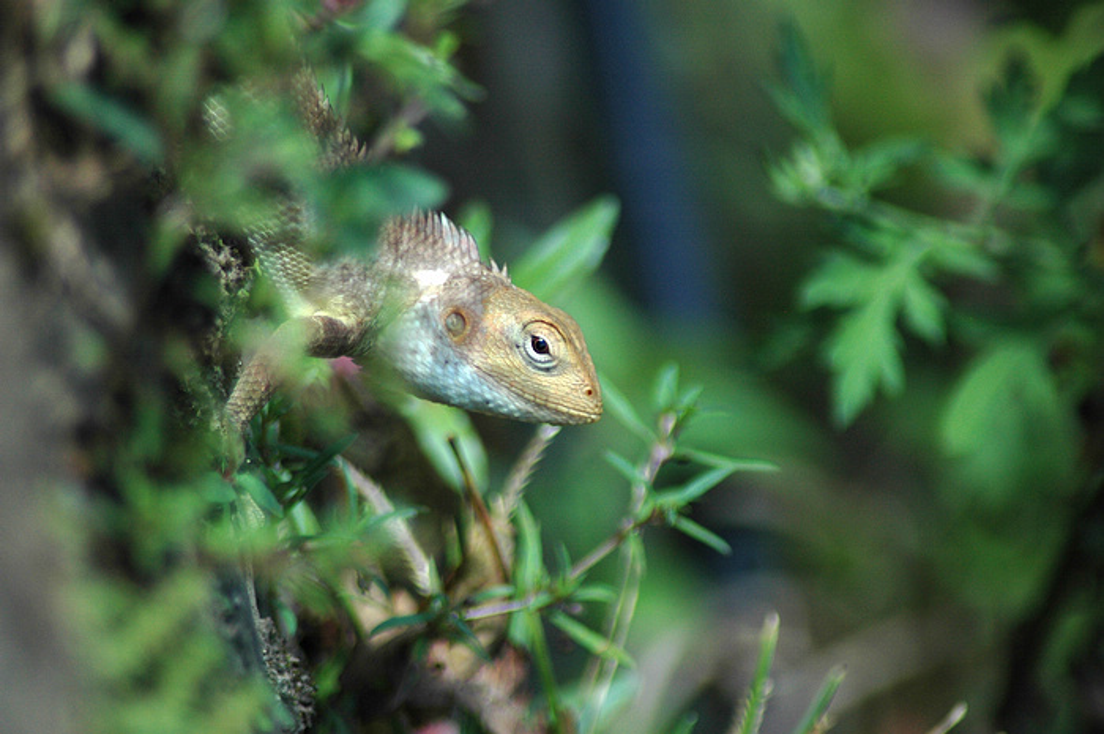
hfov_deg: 4.6
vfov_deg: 3.0
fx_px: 13784
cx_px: 552
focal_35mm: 450
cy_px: 367
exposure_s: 1/800
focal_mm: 300
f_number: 5.6
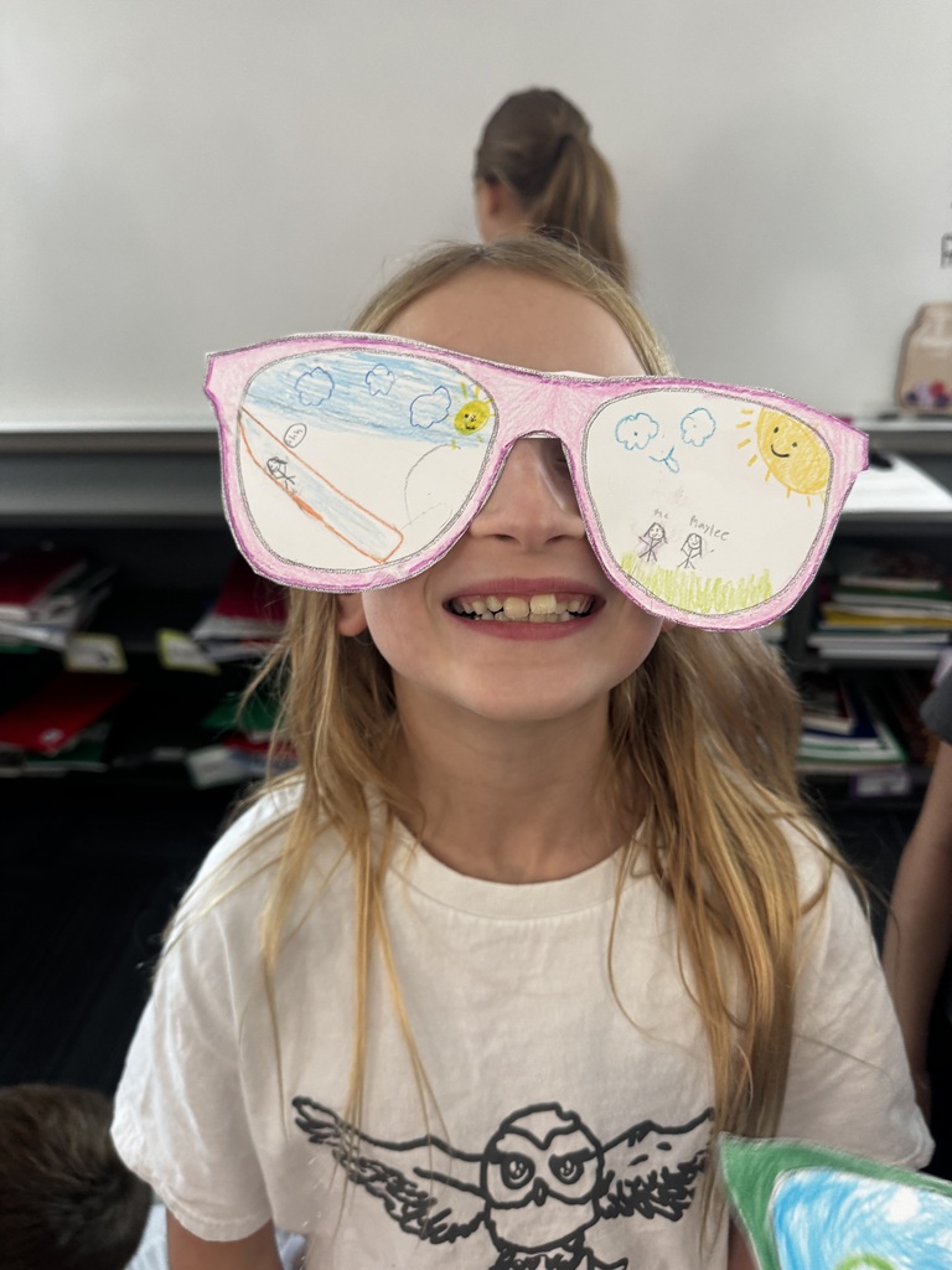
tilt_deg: -30.2
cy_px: 635
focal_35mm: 24
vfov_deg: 71.6
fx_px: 880
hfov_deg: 56.8
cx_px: 476
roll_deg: +2.9
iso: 200
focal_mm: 6.76
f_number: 1.78
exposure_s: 1/60
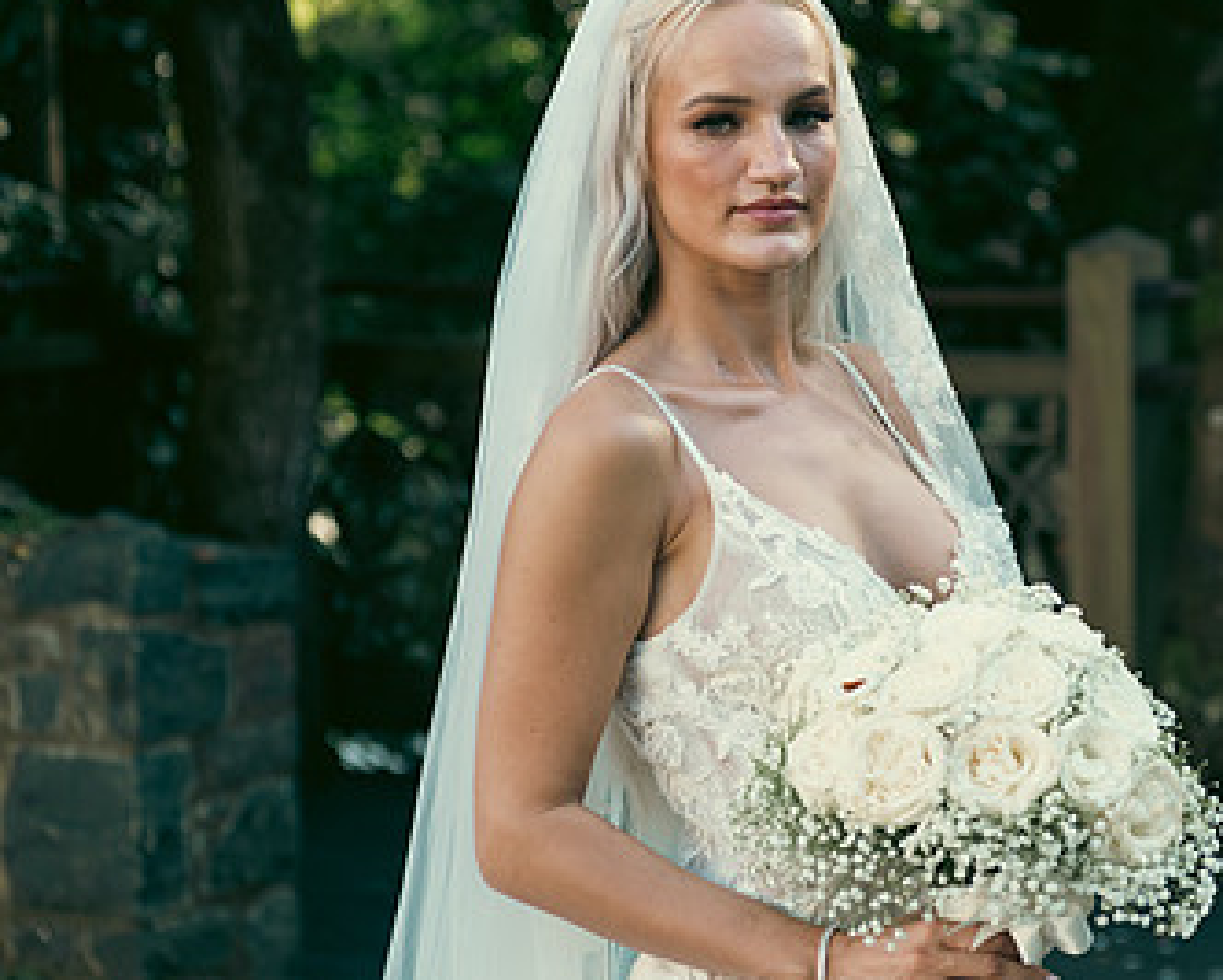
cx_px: 1009
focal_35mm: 131
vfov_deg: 11.8
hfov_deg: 14.6
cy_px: 422
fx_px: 4744
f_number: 3.5
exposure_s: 1/200
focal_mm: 80
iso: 160
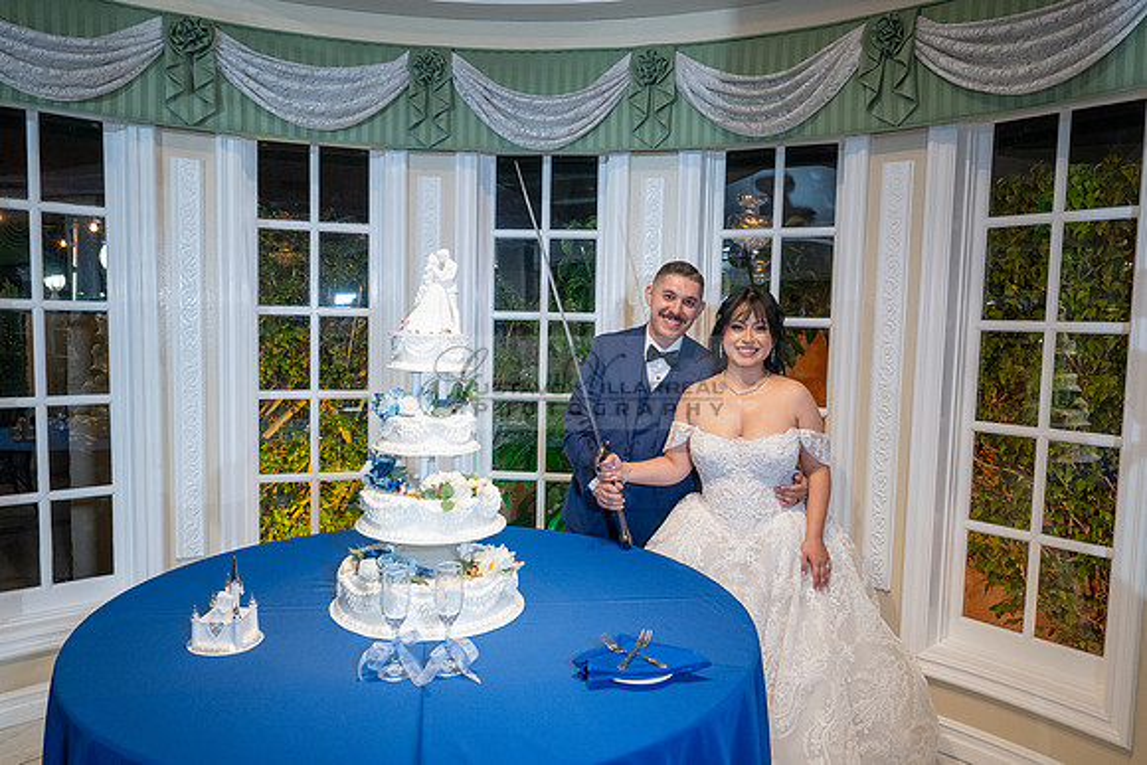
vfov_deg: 49.6
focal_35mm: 26
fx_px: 828
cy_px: 383
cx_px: 574
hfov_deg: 69.4
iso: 640
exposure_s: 1/160
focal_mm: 25
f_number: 3.5
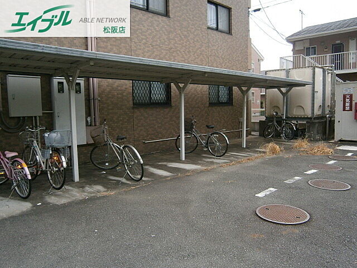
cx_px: 178
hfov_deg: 67.3
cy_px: 134
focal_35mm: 26
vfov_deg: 53.1
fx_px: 268
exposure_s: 1/800
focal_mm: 4.7
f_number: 2.8
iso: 80
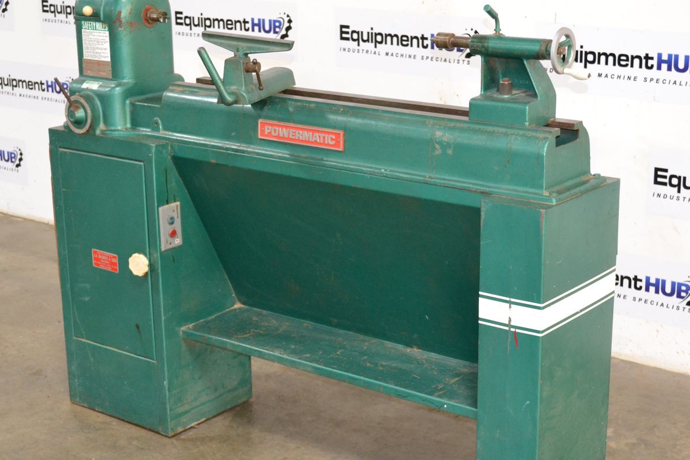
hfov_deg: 31.0
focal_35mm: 65
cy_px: 267
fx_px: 1246
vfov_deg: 20.9
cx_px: 336
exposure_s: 1/60
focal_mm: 32
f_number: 4.8
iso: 1800
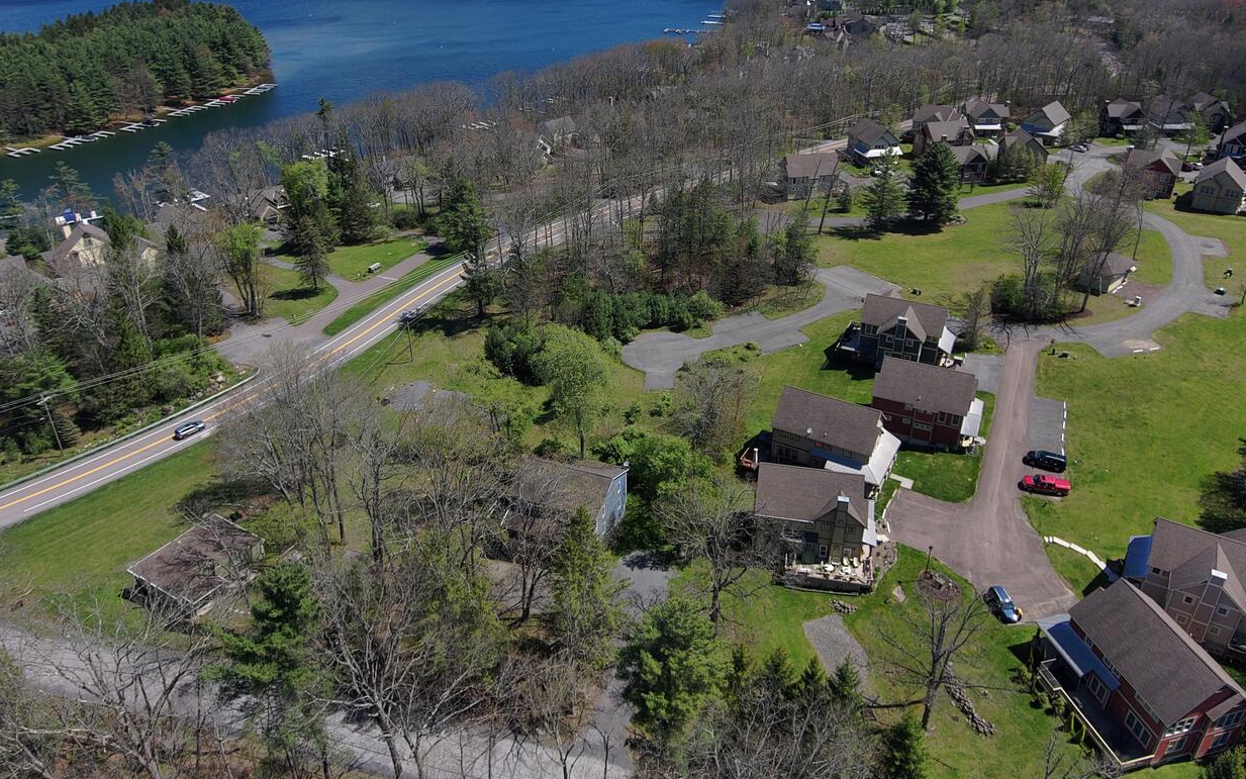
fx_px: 883
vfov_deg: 47.4
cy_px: 325
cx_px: 650
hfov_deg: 70.4
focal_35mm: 26
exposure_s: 1/1254
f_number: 2.8
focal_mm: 3.7
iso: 101
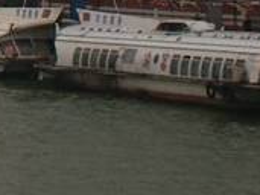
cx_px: -359
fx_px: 2372
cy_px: -378
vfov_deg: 4.5
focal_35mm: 316
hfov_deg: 6.0
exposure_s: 1/50
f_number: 5
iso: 100
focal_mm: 26
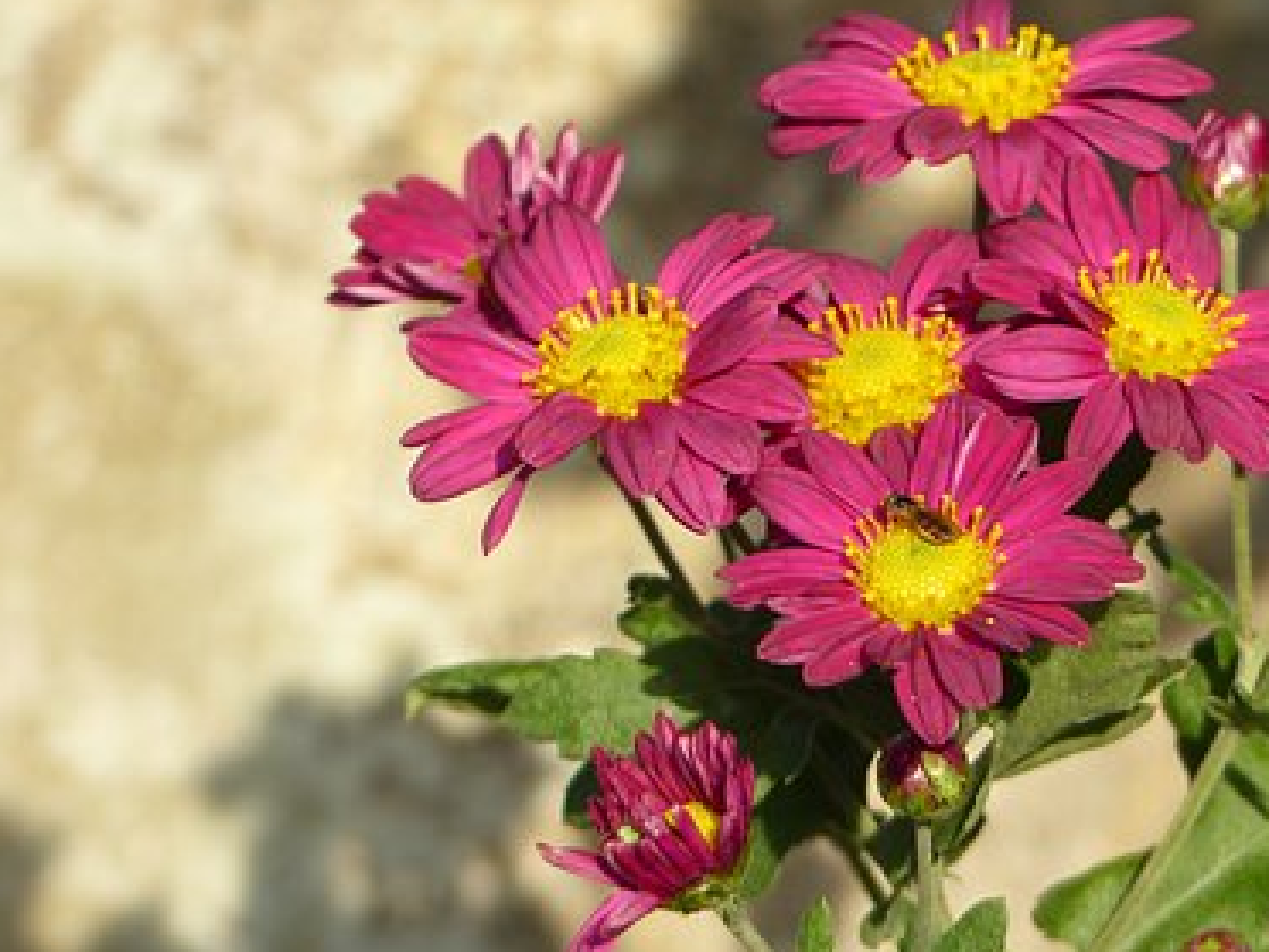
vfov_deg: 1.8
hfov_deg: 2.4
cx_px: 870
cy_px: 447
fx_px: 30244
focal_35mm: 825
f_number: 4
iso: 100
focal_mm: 108
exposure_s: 1/400
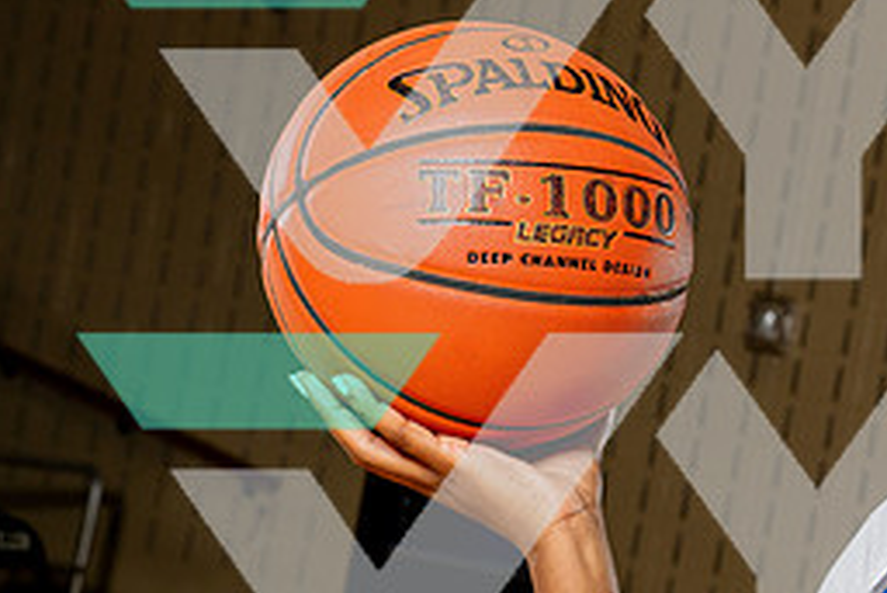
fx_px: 3131
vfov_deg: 10.8
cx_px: 960
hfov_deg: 15.7
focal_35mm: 127
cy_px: 518
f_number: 8
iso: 400
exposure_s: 1/250
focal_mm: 56
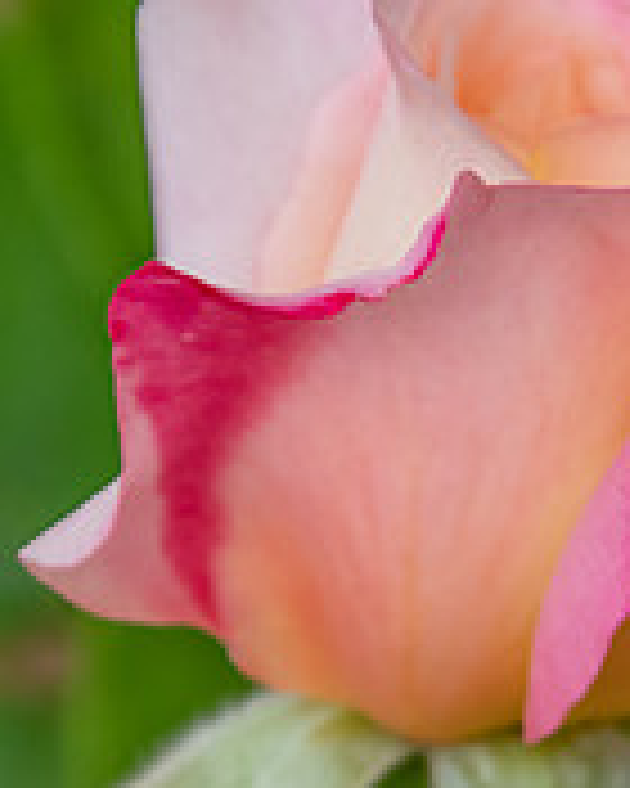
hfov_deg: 0.7
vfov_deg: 0.9
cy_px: 541
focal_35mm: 2265
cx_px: 417
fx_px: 52790
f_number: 6.3
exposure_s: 1/200
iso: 800
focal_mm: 400
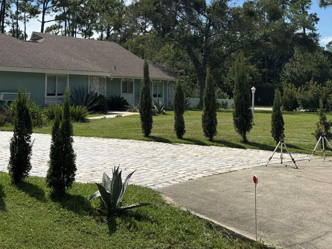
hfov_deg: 41.5
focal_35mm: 45
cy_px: 54
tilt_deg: +5.7
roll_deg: -0.3
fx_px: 432
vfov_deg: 31.4
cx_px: 110
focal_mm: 5.96
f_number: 1.6
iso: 50
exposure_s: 1/5348
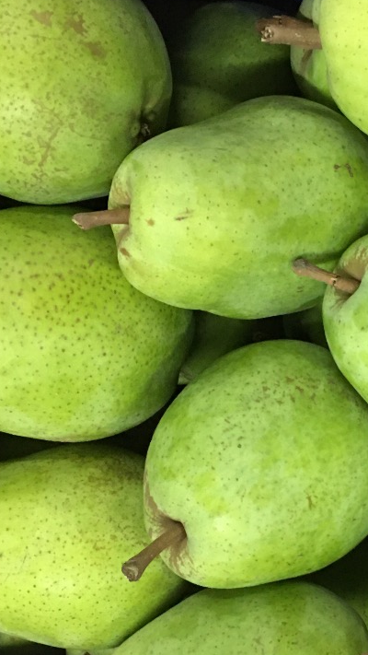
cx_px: 376
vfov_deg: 32.8
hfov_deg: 18.3
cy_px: 380
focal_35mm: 64
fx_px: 1110
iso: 100
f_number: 2.2
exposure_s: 1/10
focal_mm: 4.15
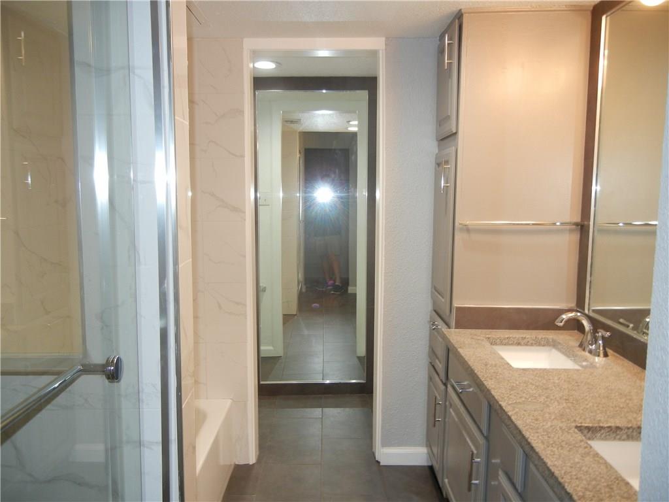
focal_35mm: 30
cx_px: 334
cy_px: 251
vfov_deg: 46.8
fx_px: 580
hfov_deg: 60.0
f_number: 3.5
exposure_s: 1/30
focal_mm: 5.4
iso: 200
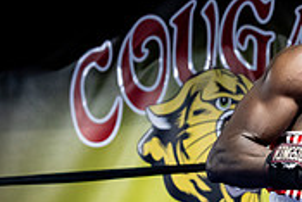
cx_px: 335
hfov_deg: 9.2
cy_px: 211
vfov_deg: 6.2
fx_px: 1864
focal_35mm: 222
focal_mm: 67
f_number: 2.8
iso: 8000
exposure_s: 1/1000
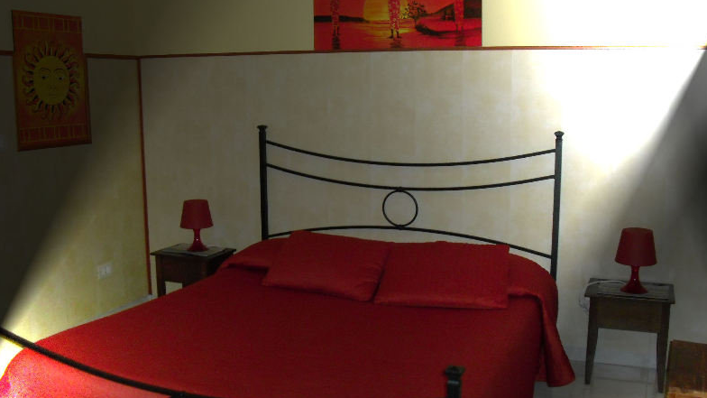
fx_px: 750
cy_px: 189
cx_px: 352
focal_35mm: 40
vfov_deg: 29.7
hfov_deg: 50.5
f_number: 3.1
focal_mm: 6.3
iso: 400
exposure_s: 1/60
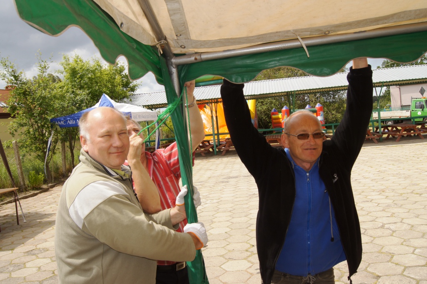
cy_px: 142
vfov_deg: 39.9
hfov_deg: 57.3
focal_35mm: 33
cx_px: 214
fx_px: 391
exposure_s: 1/125
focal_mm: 22
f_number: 11
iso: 100
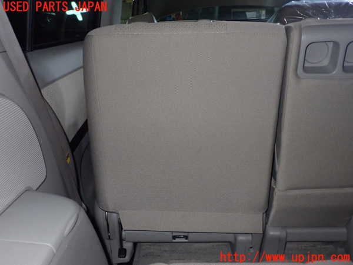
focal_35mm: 36
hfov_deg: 51.4
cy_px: 132
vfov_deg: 39.7
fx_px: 367
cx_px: 176
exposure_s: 1/40
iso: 800
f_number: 7.1
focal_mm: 6.37
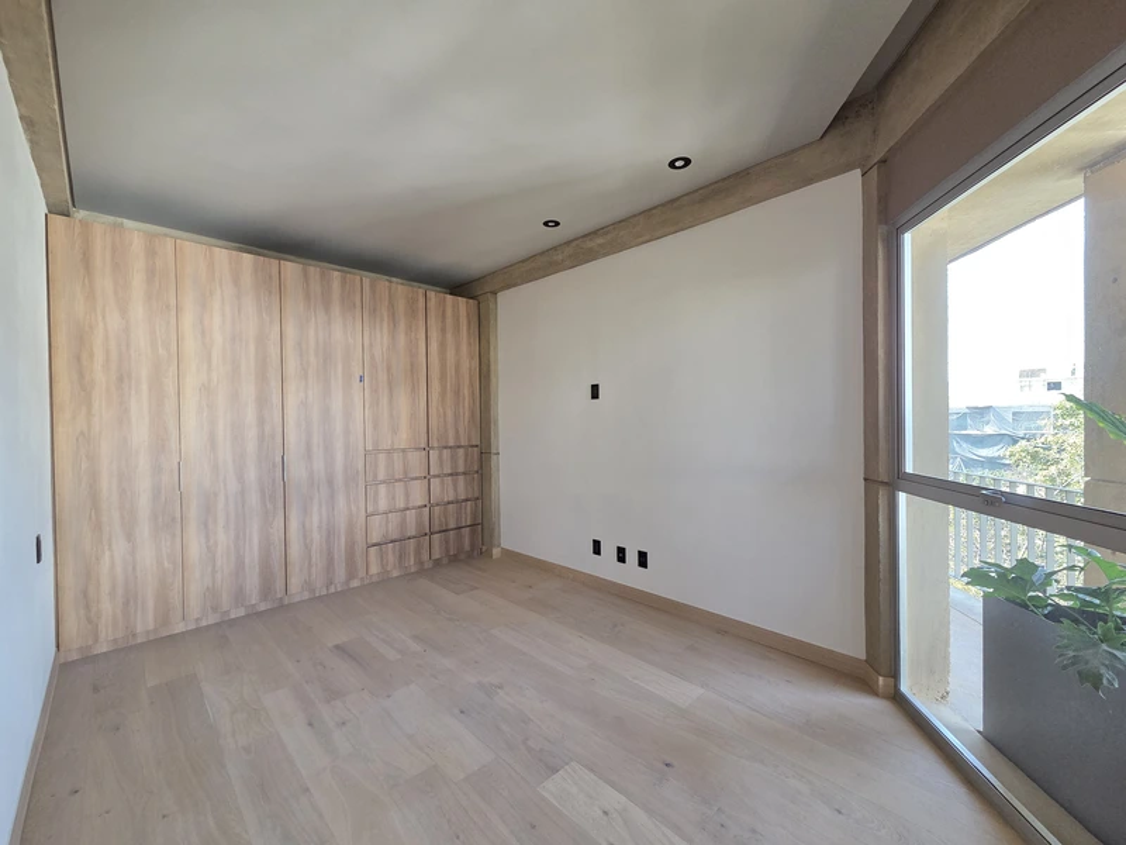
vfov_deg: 89.9
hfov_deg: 106.2
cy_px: 422
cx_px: 563
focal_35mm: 13
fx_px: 423
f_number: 2.2
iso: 200
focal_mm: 2.2
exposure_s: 1/120
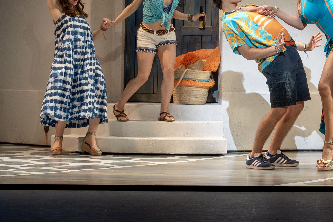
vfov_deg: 10.3
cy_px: -32
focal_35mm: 131
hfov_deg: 15.2
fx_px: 1212
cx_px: 371
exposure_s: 1/320
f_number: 6.3
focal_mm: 35
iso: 1000
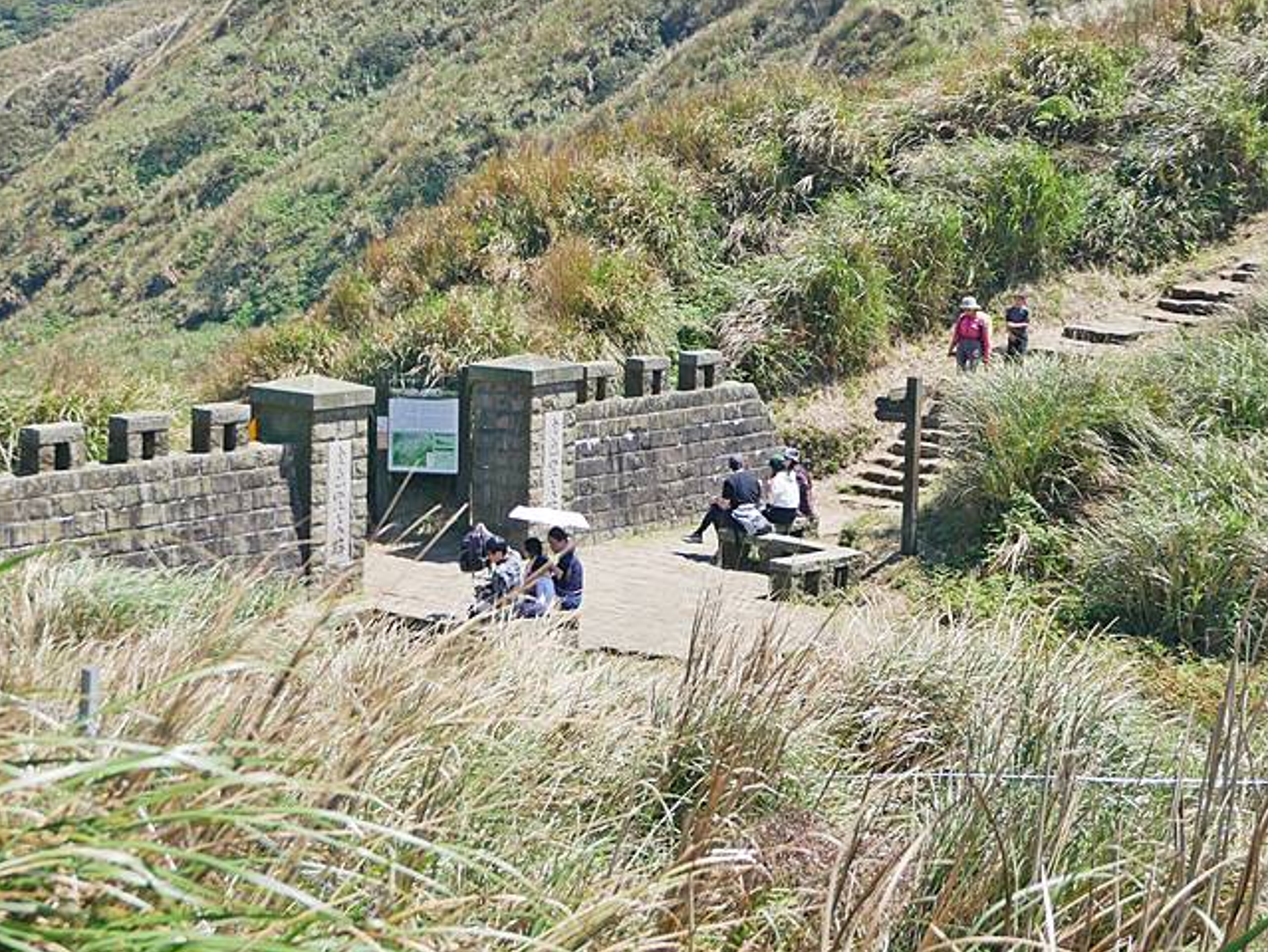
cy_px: 316
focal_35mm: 72
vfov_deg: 20.4
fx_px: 2639
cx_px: 369
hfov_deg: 26.8
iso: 200
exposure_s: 1/640
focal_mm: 23
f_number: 5.6
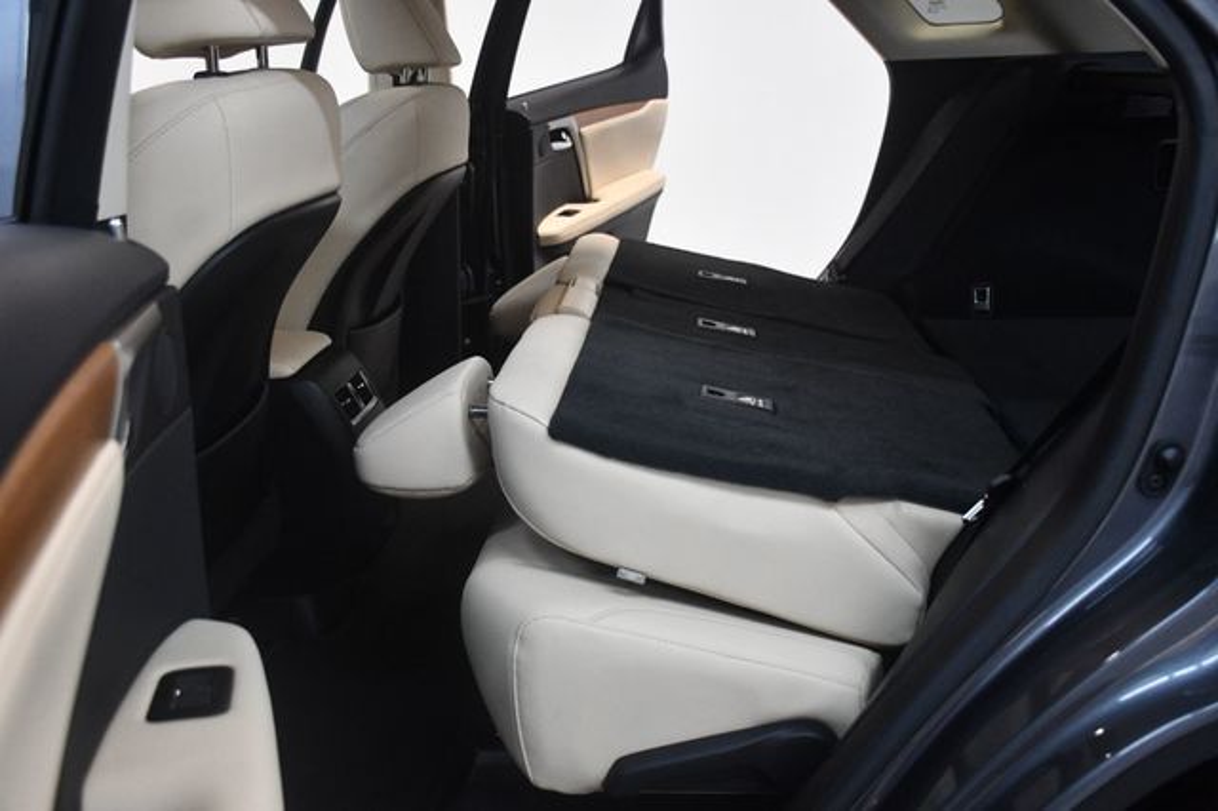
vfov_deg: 38.8
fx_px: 1150
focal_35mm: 34
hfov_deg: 55.8
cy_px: 406
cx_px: 609
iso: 2800
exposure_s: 1/125
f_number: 3.8
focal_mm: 23
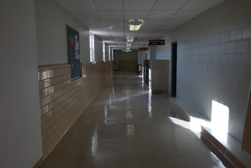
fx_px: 209
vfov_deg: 43.6
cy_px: 84
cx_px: 126
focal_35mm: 30
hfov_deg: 61.9
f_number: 3.5
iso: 100
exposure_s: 1/80
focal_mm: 20
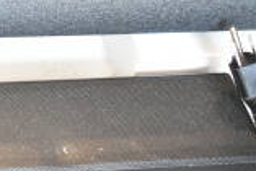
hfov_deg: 13.7
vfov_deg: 9.3
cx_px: -143
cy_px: -142
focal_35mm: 140
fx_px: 996
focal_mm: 24
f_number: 3.8
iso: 3600
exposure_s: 1/40
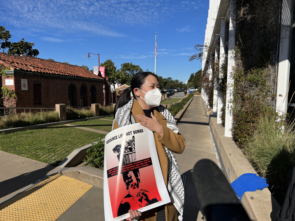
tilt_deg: -5.6
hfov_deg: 67.3
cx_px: 148
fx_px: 222
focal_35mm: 26
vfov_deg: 53.0
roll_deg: -1.8
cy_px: 110
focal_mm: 5.7
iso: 50
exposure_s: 1/8000
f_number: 1.5
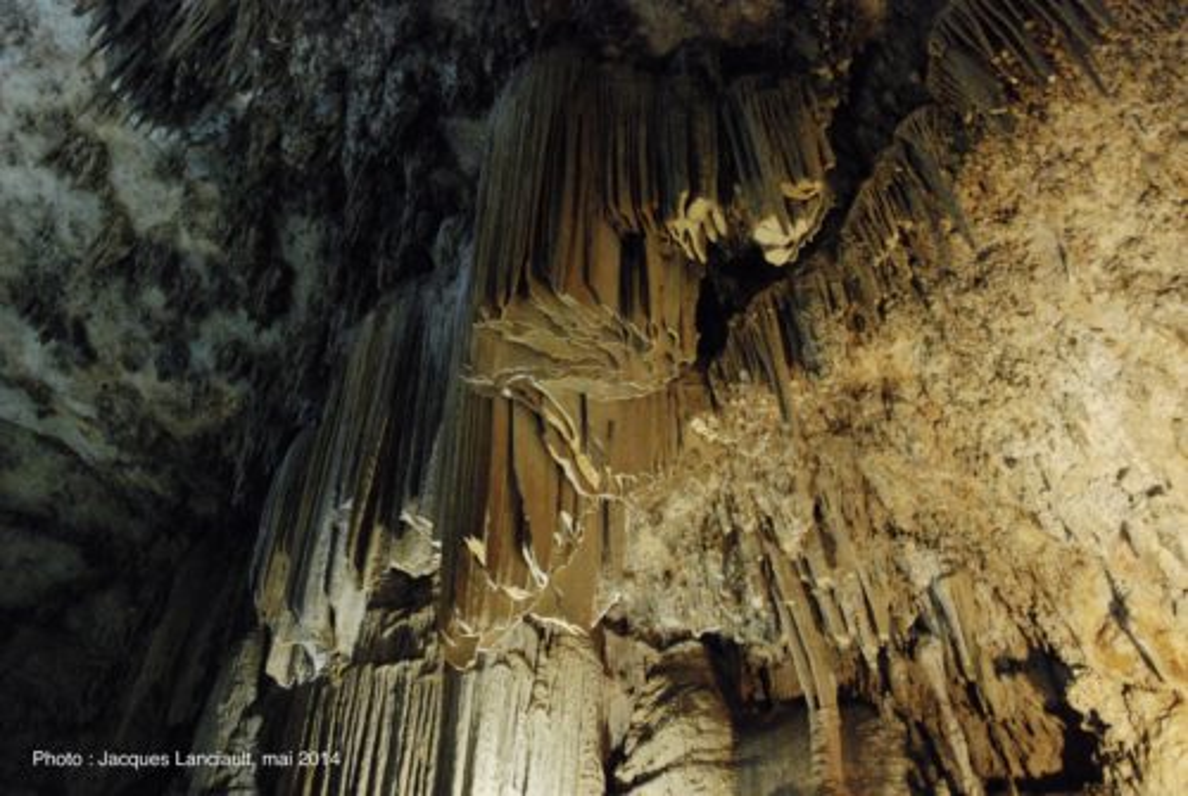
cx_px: 594
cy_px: 398
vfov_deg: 37.0
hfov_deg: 53.1
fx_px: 1190
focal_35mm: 36
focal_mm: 24
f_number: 3.8
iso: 2500
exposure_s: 1/3
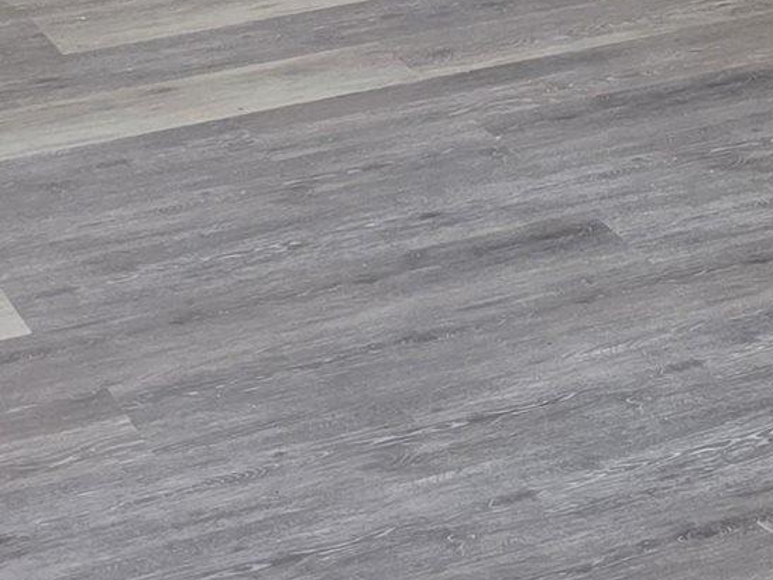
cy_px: -641
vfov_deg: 10.4
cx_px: 542
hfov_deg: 15.2
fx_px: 2881
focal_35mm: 129
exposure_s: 1/55
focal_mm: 6.3
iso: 160
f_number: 1.7
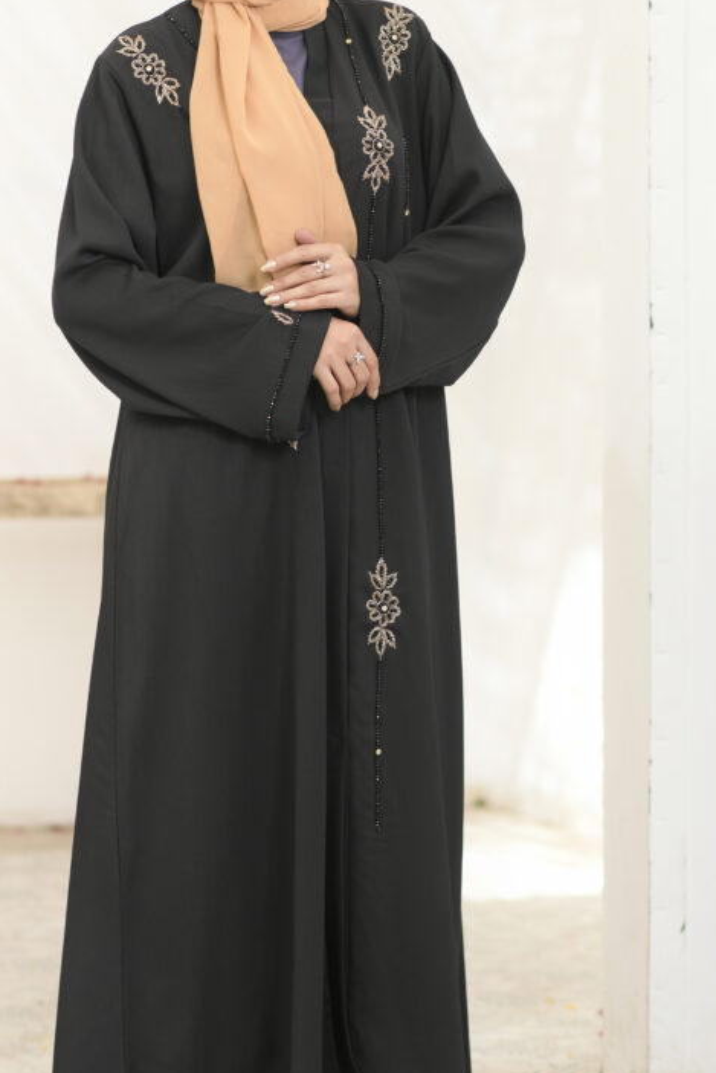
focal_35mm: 127
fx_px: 3787
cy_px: 467
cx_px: 263
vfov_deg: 16.1
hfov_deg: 10.8
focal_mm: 85
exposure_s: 1/200
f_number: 2.8
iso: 80
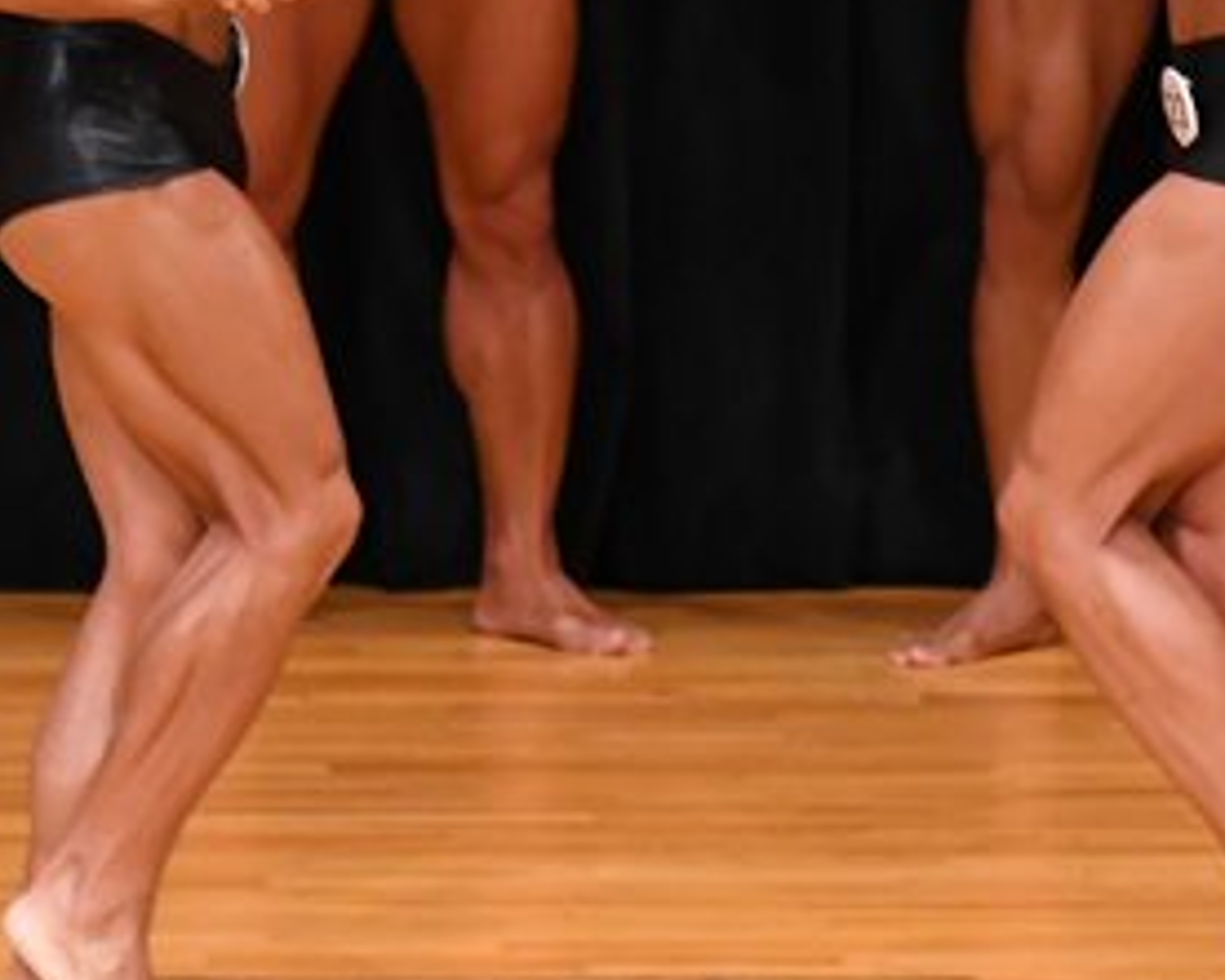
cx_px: 1360
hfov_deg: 2.7
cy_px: 93
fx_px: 25823
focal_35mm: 712
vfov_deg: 2.2
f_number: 5.6
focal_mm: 180
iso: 4000
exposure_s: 1/400
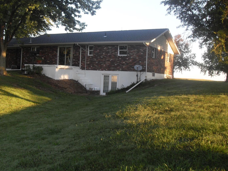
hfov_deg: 43.8
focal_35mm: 43
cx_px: 110
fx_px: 283
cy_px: 73
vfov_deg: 33.5
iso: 80
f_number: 2.8
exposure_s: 1/125
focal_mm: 6.3
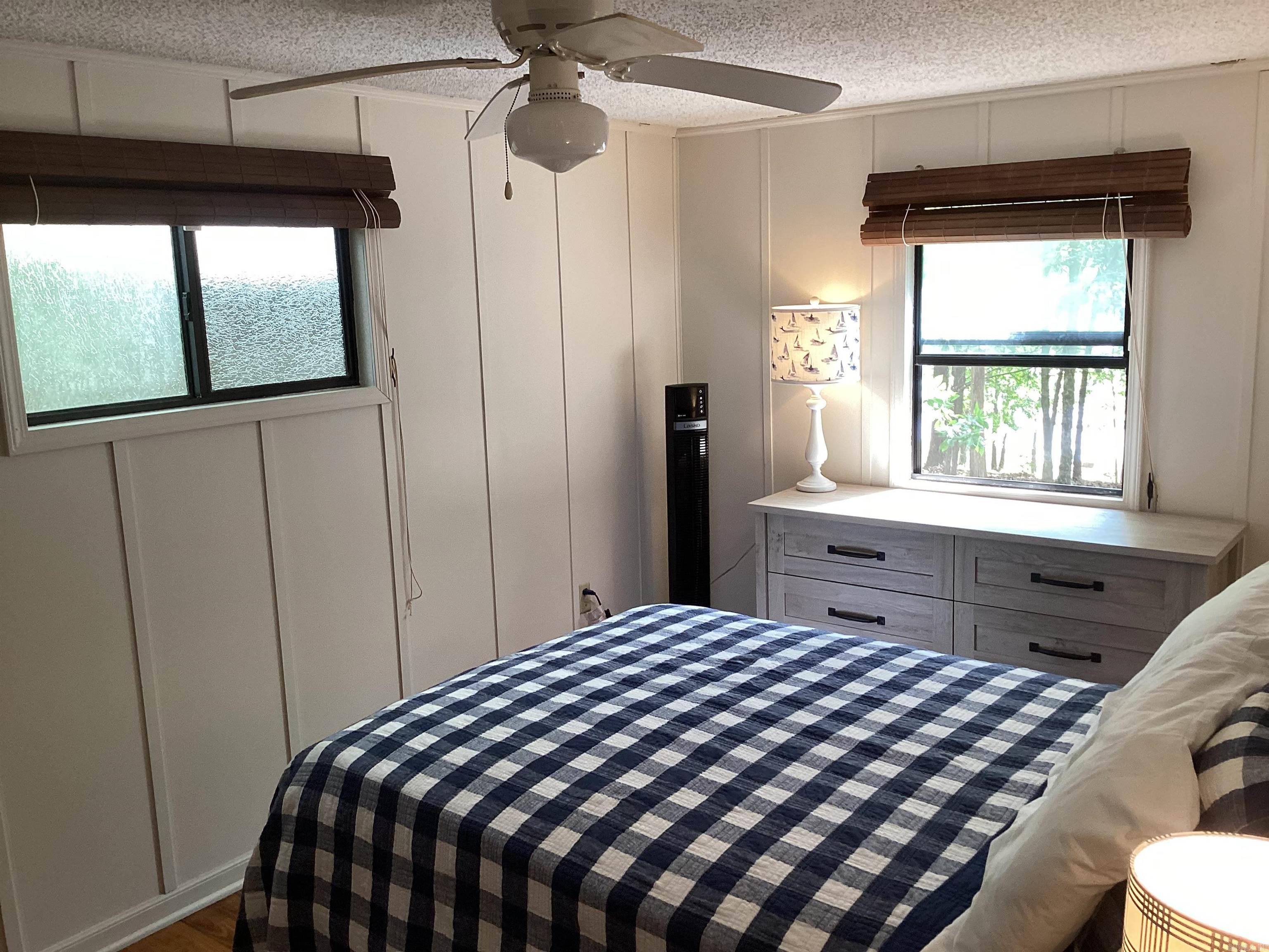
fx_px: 1136
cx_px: 634
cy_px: 476
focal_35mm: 31
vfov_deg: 45.4
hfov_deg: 58.4
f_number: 2.4
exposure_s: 1/60
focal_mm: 3.3
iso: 80
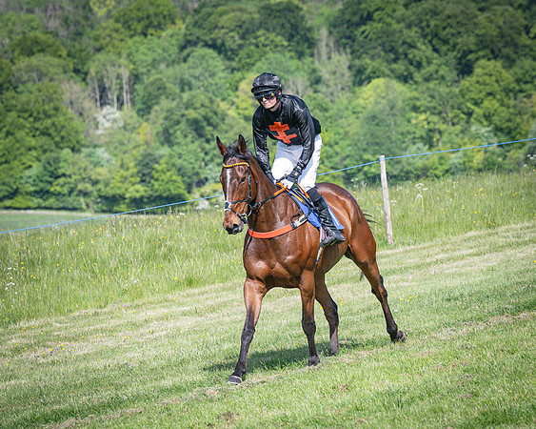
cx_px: 249
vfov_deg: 6.1
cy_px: 231
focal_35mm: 254
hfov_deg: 7.6
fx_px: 4034
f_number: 4
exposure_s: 1/3200
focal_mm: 120
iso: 400
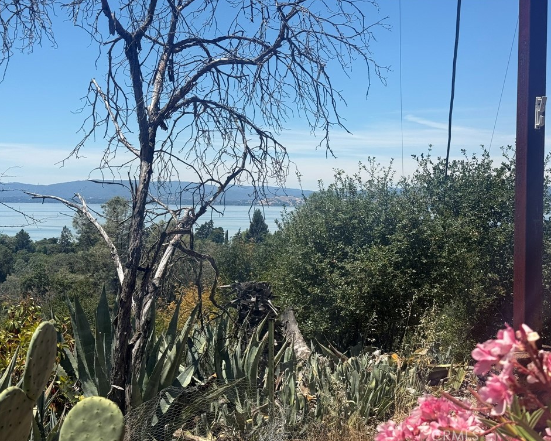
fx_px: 832
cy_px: 219
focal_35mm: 51
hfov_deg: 36.6
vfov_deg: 29.7
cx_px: 268
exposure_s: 1/4878
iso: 64
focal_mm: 6.76
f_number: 1.78
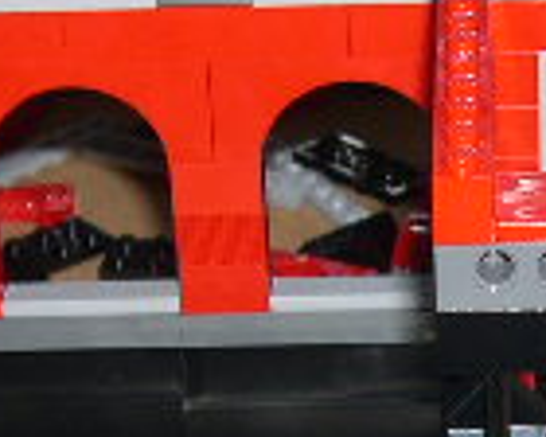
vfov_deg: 9.1
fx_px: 2731
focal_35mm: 169
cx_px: 503
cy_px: 421
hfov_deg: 11.3
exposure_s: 1/60
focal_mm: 8
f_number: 2.8
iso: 100
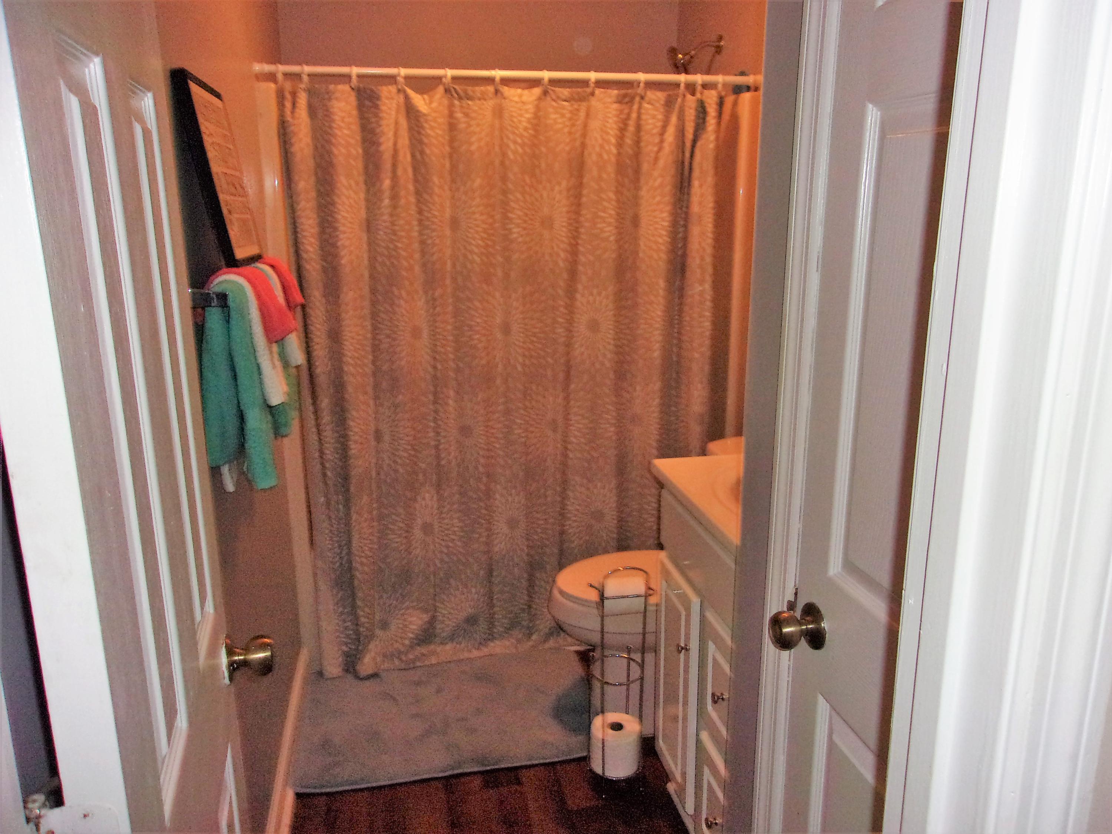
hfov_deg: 65.3
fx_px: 867
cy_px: 417
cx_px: 556
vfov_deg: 51.4
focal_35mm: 27
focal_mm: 4.9
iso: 200
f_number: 3
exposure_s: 1/34
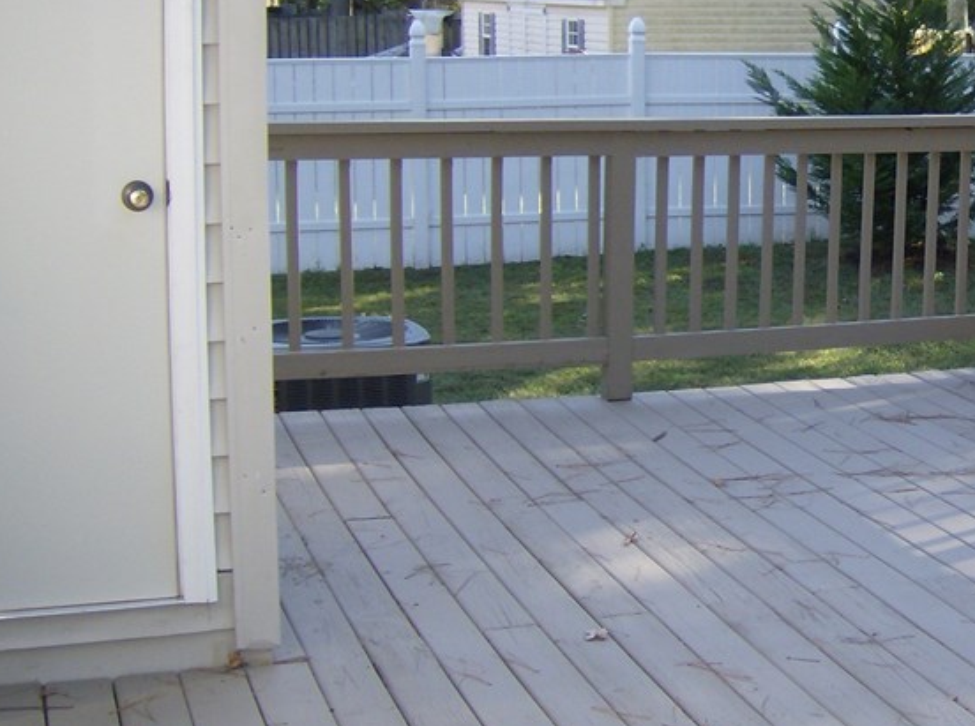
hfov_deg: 28.1
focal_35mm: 67
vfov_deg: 21.8
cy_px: 296
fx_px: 1882
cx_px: 845
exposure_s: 1/165
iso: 100
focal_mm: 6
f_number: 2.8
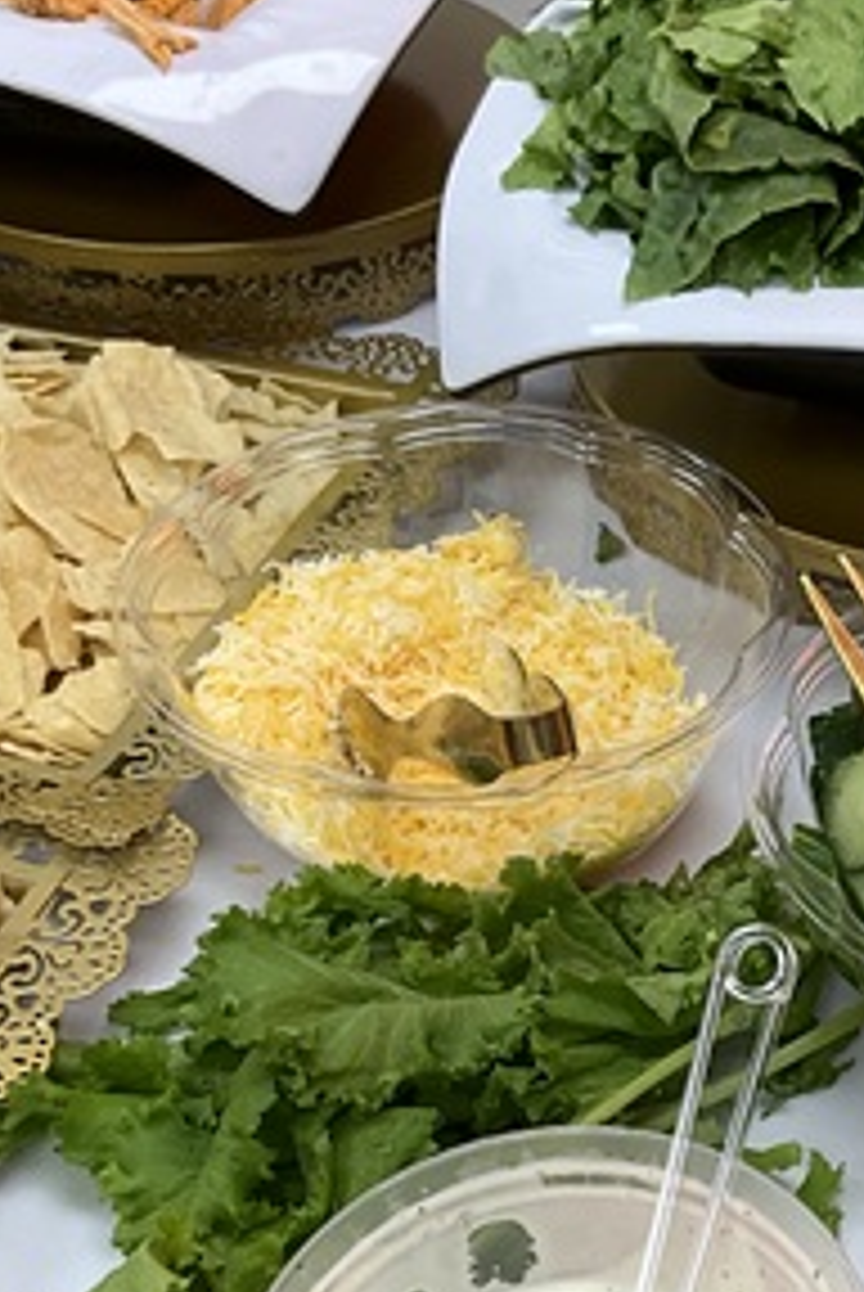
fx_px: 2262
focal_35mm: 63
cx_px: 909
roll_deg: -2.1
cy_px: 824
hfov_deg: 20.8
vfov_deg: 31.7
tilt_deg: -41.2
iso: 64
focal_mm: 3
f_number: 1.8
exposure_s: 1/122
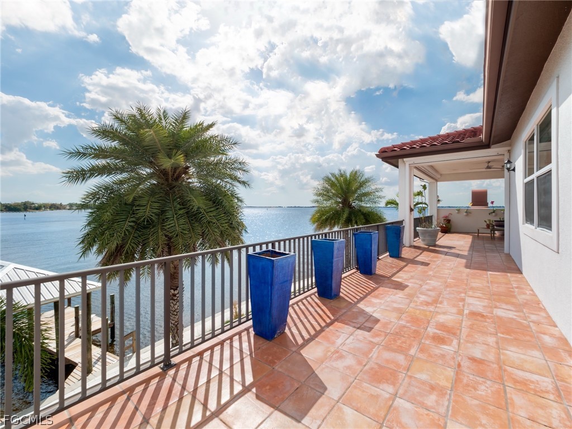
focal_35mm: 14
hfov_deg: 102.1
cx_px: 286
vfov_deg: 85.7
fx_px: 231
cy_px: 214
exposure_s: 1/400
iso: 200
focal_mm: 7
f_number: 7.1
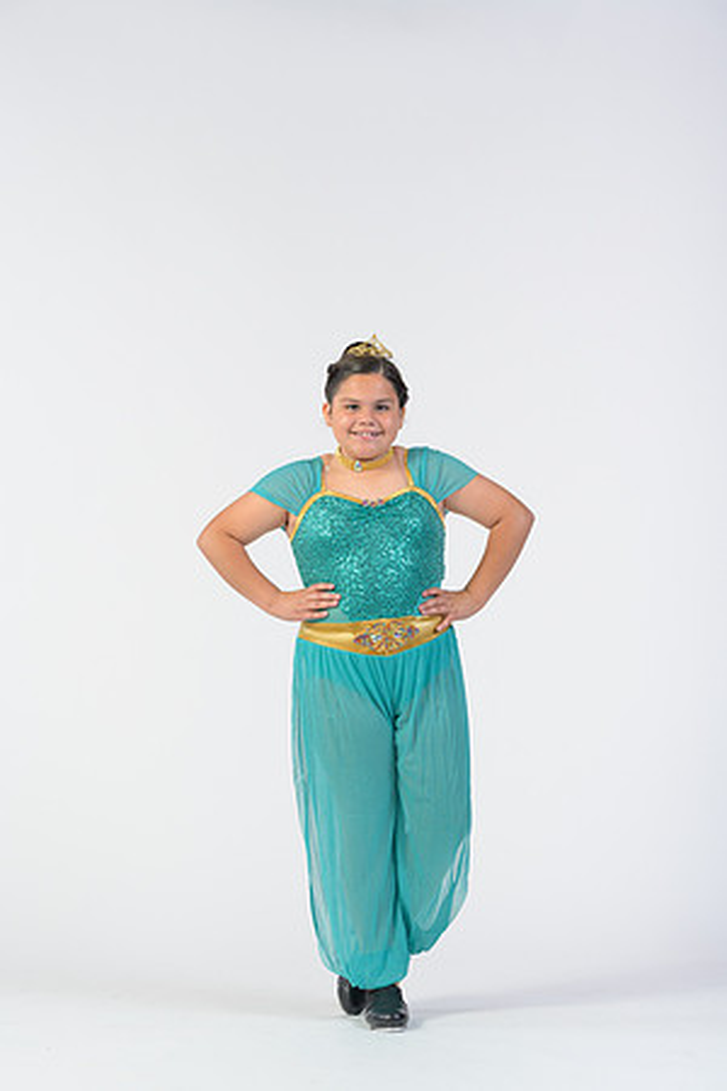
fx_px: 2999
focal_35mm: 99
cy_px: 546
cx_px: 364
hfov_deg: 13.8
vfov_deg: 20.6
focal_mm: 99
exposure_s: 1/160
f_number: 6.3
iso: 400
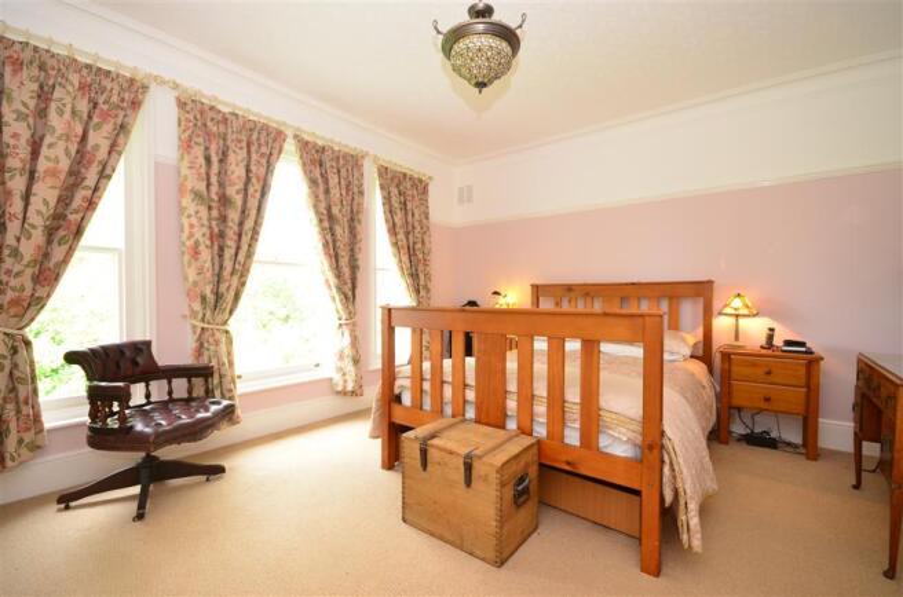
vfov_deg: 77.0
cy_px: 298
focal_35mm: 15
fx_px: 375
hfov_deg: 100.5
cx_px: 452
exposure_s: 1/6
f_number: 6.3
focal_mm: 10
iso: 640
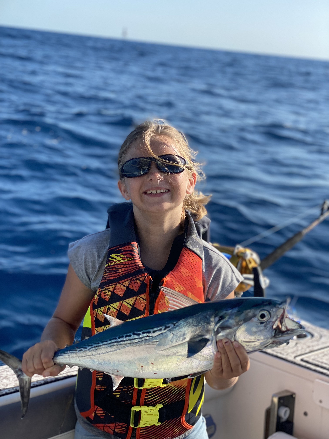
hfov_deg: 28.0
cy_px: 220
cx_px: 164
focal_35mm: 52
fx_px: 659
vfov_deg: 36.8
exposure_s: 1/959
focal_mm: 6
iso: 20
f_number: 2
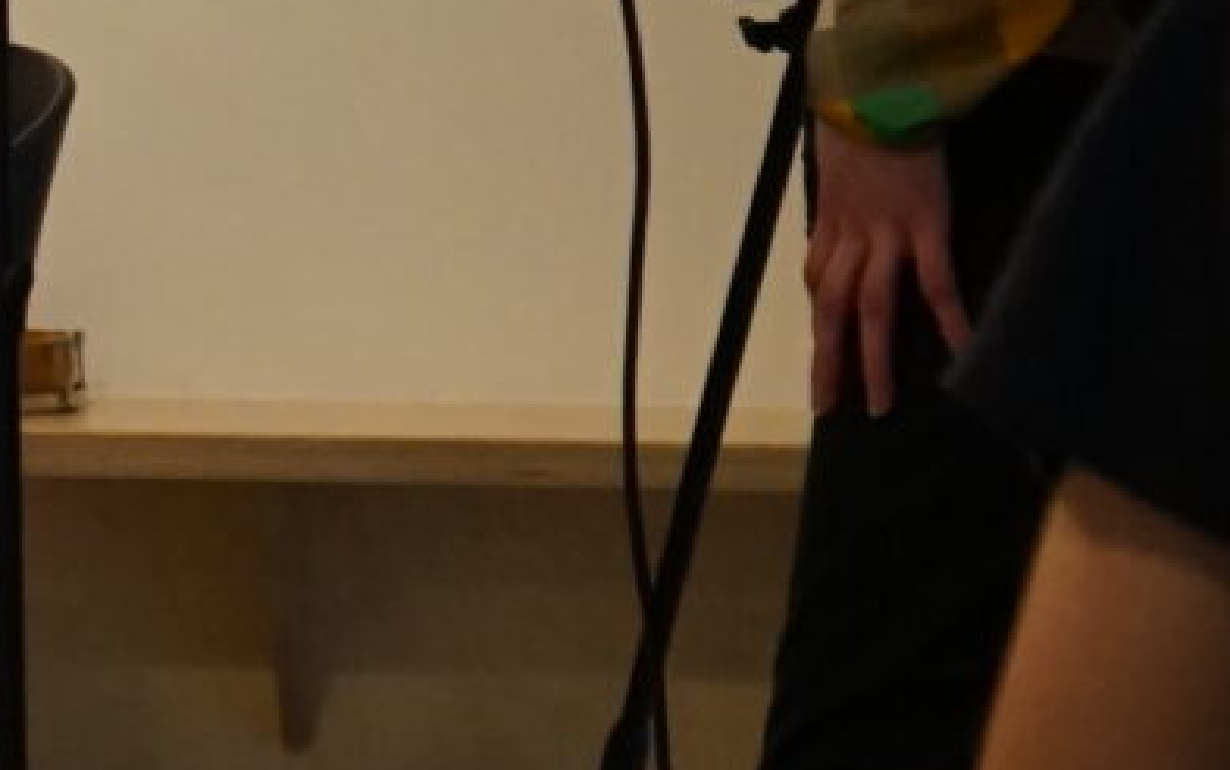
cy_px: -552
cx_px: -2601
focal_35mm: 252
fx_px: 8451
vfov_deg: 5.2
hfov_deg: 7.3
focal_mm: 38
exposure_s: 1/160
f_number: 4
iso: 2000
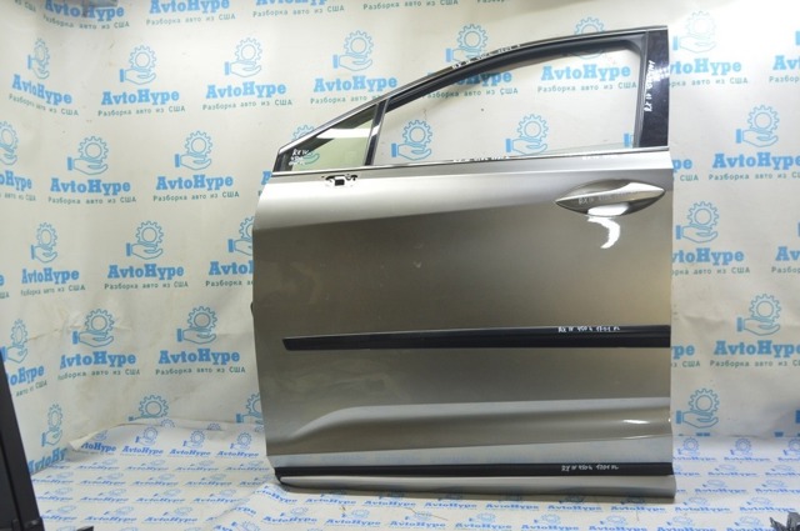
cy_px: 266
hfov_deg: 57.3
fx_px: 732
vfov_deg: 39.9
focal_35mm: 33
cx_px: 400
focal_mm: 22
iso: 400
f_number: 5.6
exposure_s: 1/20
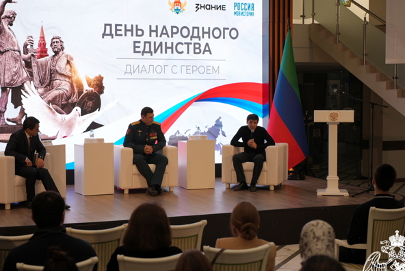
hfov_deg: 32.4
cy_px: 141
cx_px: 188
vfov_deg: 21.9
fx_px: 698
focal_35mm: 62
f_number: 2.8
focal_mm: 49
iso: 200
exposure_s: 1/125
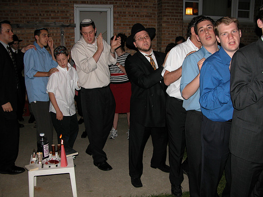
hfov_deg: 54.0
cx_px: 132
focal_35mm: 34
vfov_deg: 41.8
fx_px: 258
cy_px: 98
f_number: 2.8
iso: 100
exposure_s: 1/60
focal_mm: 8.9
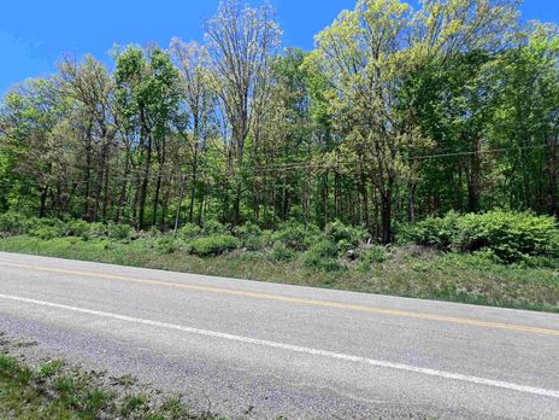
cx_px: 287
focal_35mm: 14
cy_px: 217
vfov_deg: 85.6
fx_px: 226
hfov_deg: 102.0
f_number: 1.8
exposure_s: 1/867
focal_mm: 1.57
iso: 32
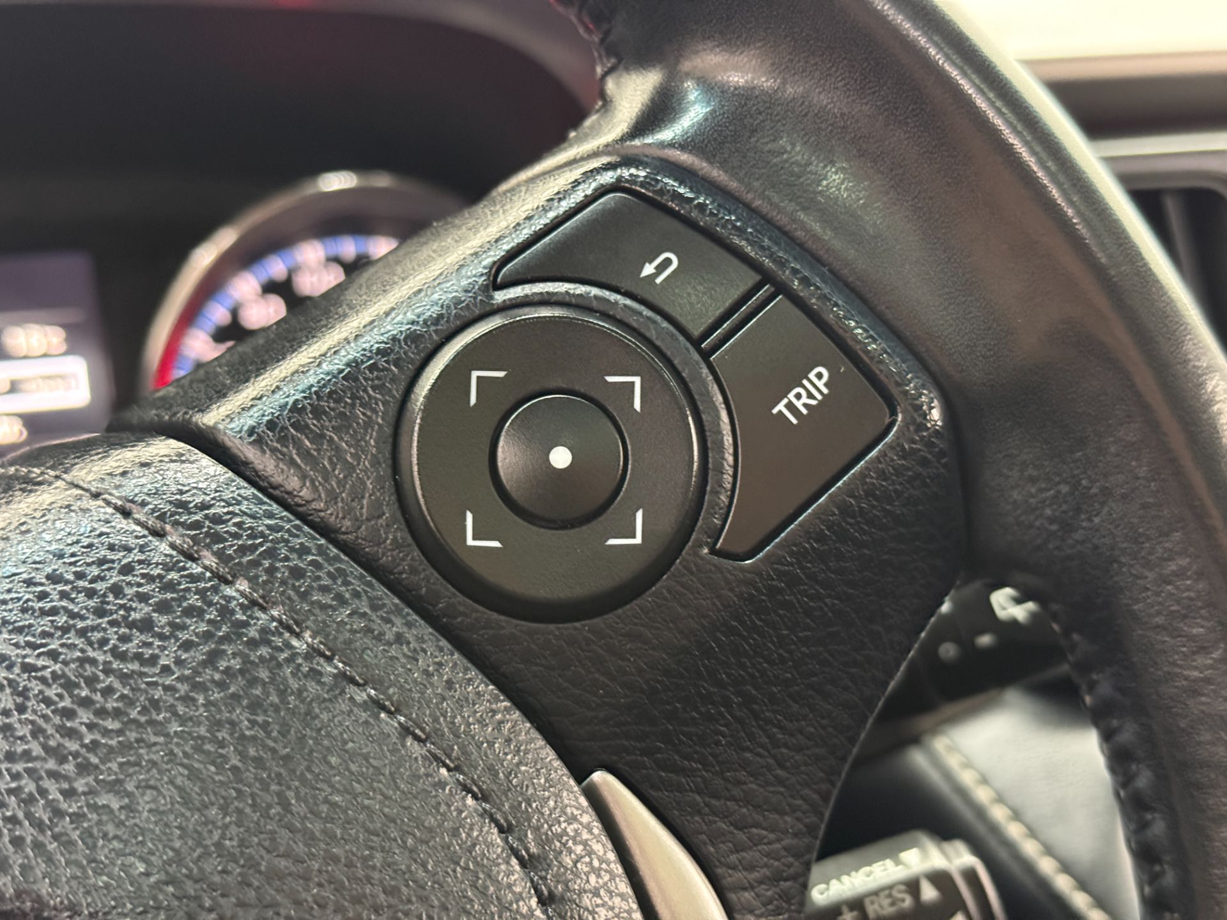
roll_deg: -0.6
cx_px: 614
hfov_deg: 39.7
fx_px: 1701
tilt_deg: -20.6
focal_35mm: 48
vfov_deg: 30.3
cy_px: 460
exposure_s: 1/20
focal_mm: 6.76
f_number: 1.78
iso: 800
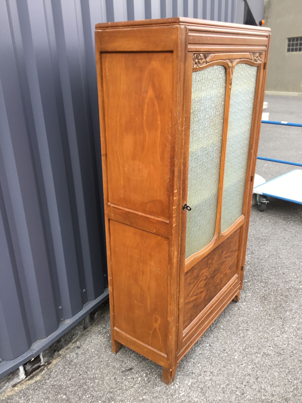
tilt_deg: -22.1
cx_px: 151
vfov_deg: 58.4
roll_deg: +2.8
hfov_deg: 45.4
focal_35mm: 31
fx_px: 361
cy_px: 202
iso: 25
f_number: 2.4
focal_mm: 3.3
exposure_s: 1/100
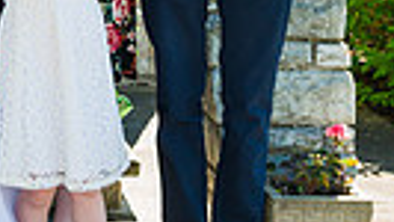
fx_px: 1673
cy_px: -105
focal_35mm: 160
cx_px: -101
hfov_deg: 13.0
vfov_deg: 7.5
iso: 250
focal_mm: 32
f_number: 5.6
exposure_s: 1/320
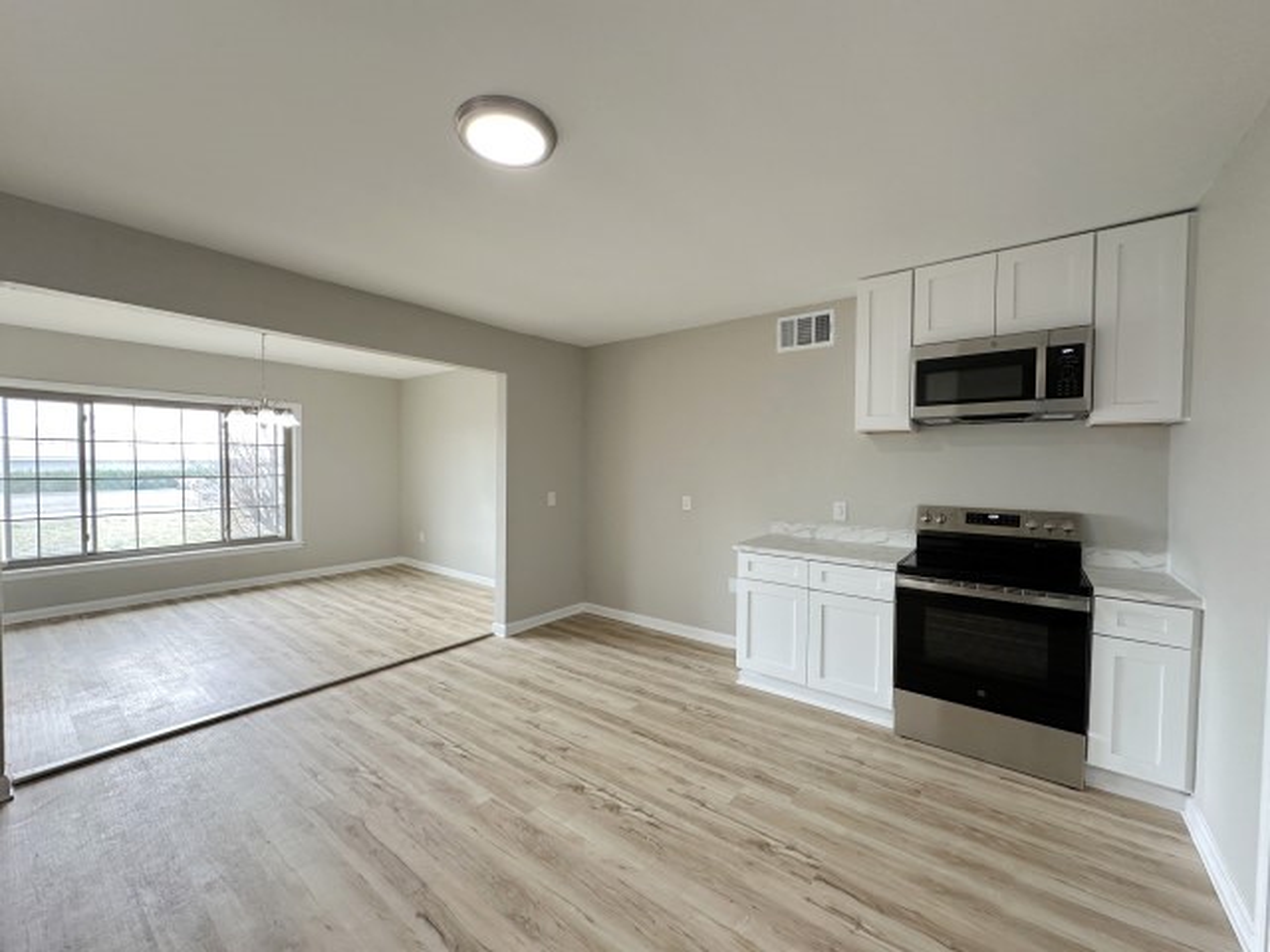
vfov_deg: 85.7
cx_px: 635
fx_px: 514
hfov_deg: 102.1
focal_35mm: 14
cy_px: 476
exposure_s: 1/120
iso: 200
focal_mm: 2.22
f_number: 2.2
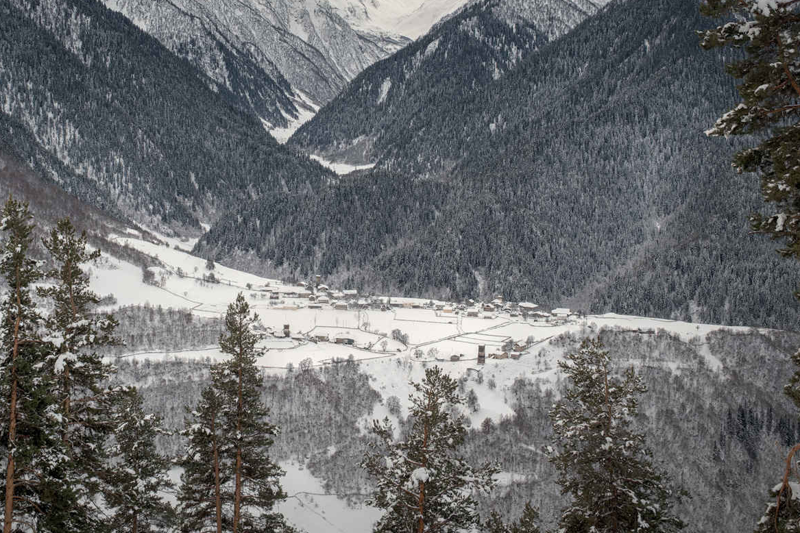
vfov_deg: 24.9
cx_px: 279
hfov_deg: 36.6
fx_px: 1200
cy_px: 172
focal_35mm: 54
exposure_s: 1/125
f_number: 11
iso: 500
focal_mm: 23
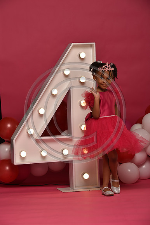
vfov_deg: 22.2
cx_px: 75
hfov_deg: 14.8
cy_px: 112
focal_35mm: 92
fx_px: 576
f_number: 5.6
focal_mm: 92
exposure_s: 1/160
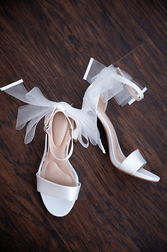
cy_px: 126
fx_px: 453
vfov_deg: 31.0
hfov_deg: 20.9
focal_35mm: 65
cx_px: 84
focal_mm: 65
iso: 640
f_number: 4
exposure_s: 1/80
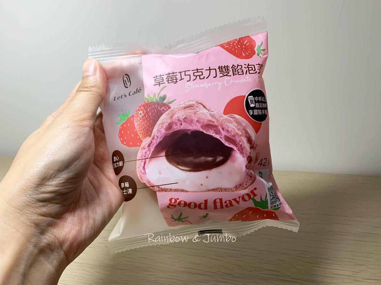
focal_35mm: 26
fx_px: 286
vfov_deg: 53.1
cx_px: 190
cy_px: 142
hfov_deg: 67.3
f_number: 1.8
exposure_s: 1/61
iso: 25
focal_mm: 4.25
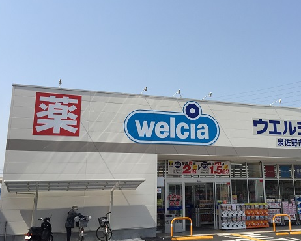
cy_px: 111
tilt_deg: +15.0
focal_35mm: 40
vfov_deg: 37.3
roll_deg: +0.1
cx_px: 193
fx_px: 356
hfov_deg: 45.3
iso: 32
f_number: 2.2
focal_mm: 4.15
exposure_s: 1/2198
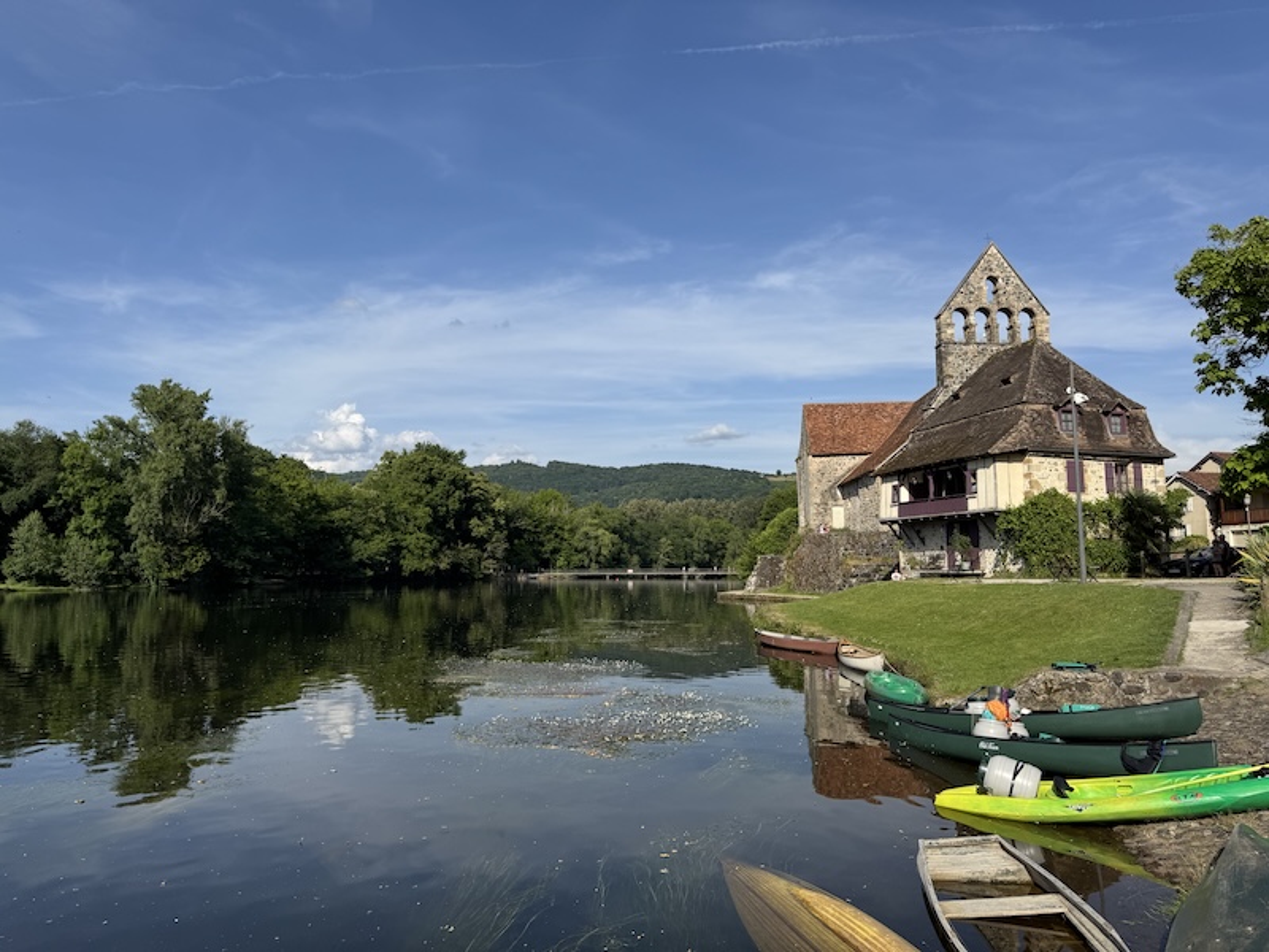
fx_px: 880
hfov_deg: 71.6
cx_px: 634
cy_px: 476
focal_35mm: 24
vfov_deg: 56.8
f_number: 1.78
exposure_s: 1/5814
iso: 80
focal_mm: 6.76
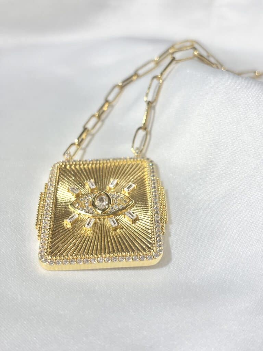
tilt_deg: -38.9
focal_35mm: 52
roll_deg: +11.4
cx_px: 132
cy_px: 176
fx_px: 527
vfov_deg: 36.8
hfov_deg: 28.0
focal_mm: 5.96
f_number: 1.6
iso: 32
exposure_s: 1/335
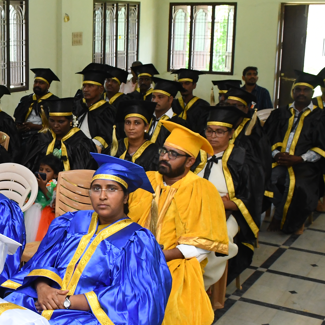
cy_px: 174
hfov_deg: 26.7
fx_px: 648
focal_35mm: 61
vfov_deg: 28.1
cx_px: 5
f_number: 5.6
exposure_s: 1/125
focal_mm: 18
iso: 2000
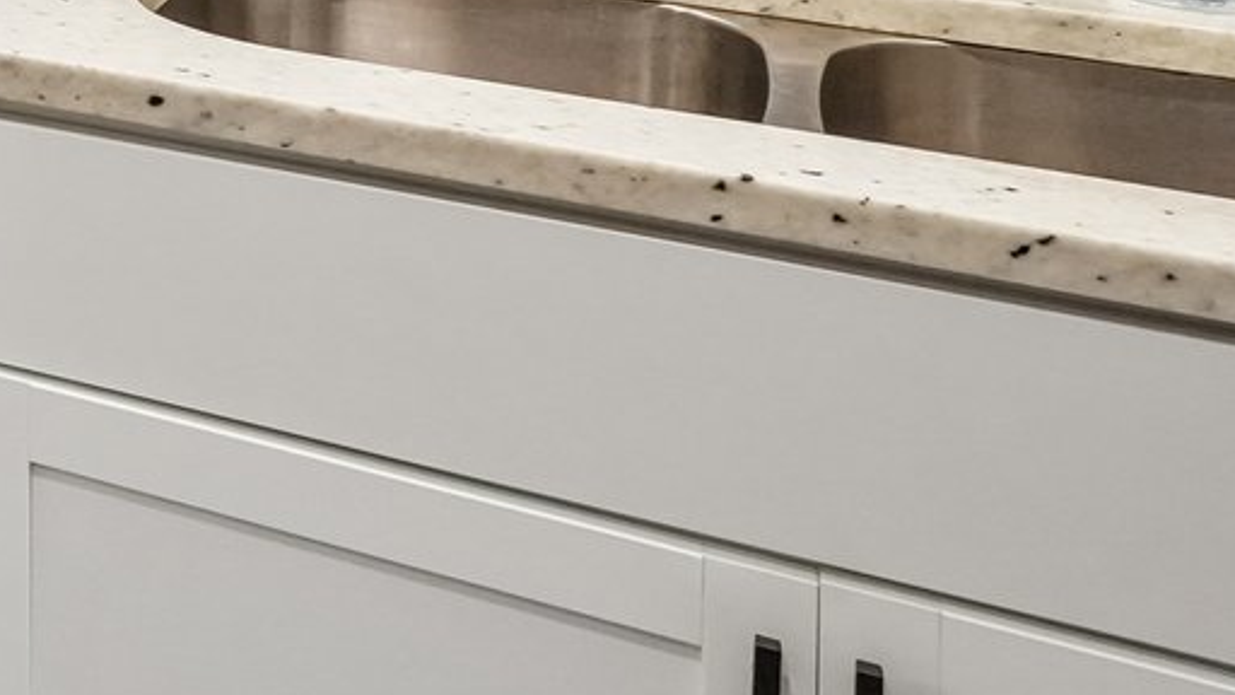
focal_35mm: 67
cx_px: -745
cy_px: -583
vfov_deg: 15.3
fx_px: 2194
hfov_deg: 23.3
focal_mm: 16
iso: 2000
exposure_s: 1/30
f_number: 8
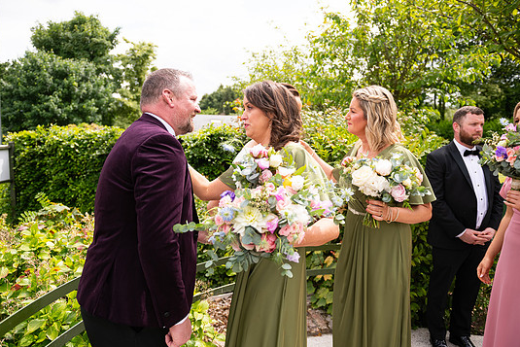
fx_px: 376
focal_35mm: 26
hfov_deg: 69.4
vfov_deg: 49.6
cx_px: 254
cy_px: 180
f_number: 3.5
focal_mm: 24
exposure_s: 1/2000
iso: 250
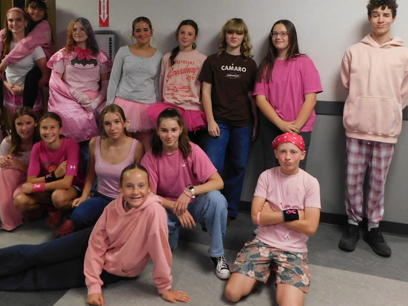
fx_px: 401
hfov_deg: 53.8
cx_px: 177
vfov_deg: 41.1
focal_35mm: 34
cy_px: 94
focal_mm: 4
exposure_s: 1/30
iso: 220
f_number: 3
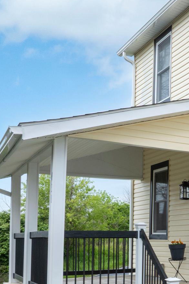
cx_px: 294
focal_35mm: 58
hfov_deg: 19.8
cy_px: 229
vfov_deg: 33.5
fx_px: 457
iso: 100
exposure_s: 1/50
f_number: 7.1
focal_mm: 12.29
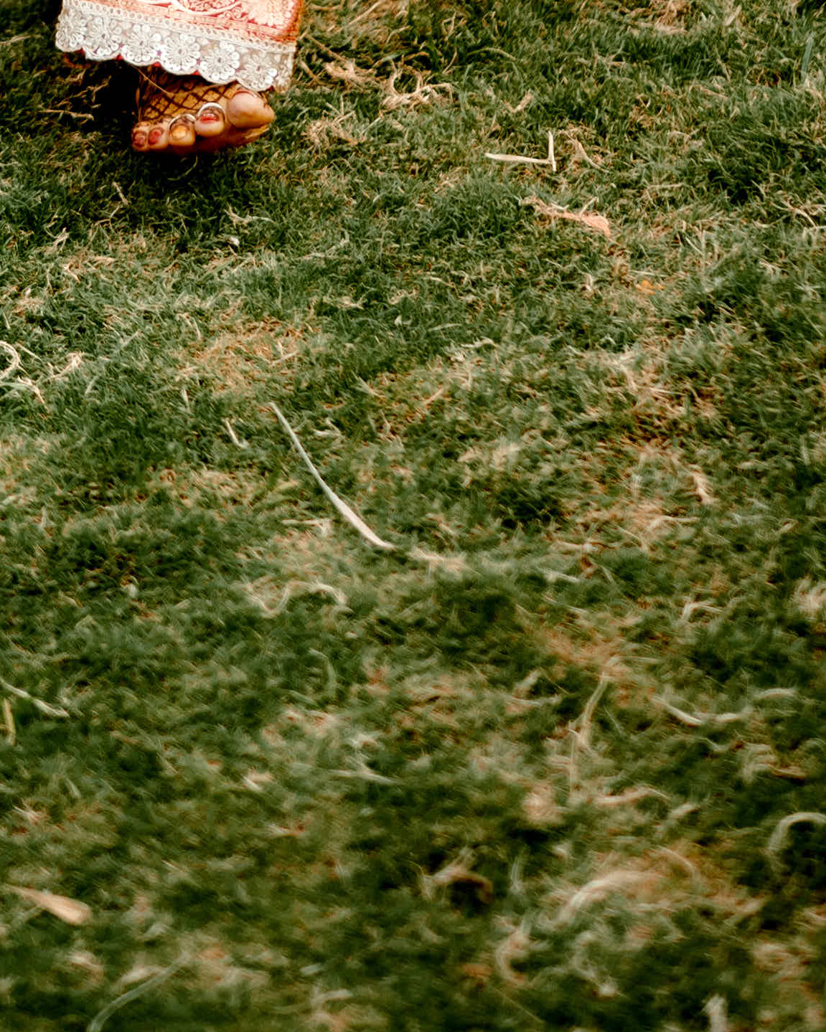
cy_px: -1107
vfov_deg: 12.3
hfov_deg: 11.0
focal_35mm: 137
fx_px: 4187
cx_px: -275
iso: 100
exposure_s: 1/1600
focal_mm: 35
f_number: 1.4
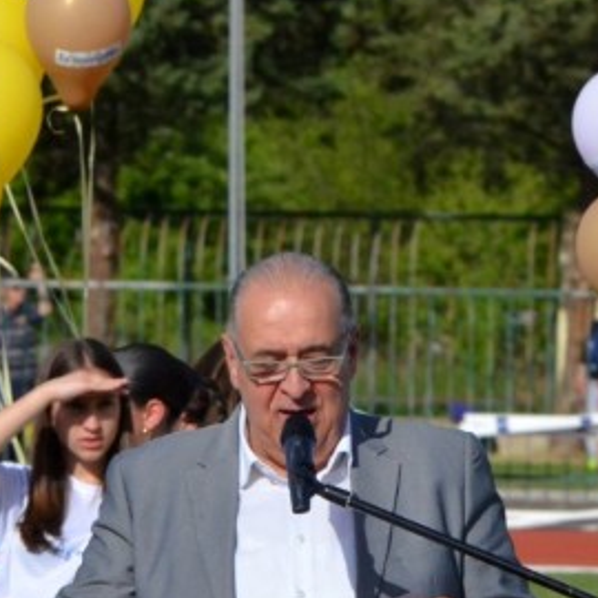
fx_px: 13329
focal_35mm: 682
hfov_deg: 2.6
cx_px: 274
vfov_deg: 2.6
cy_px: 430
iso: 2000
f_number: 13
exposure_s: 1/2500
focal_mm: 200
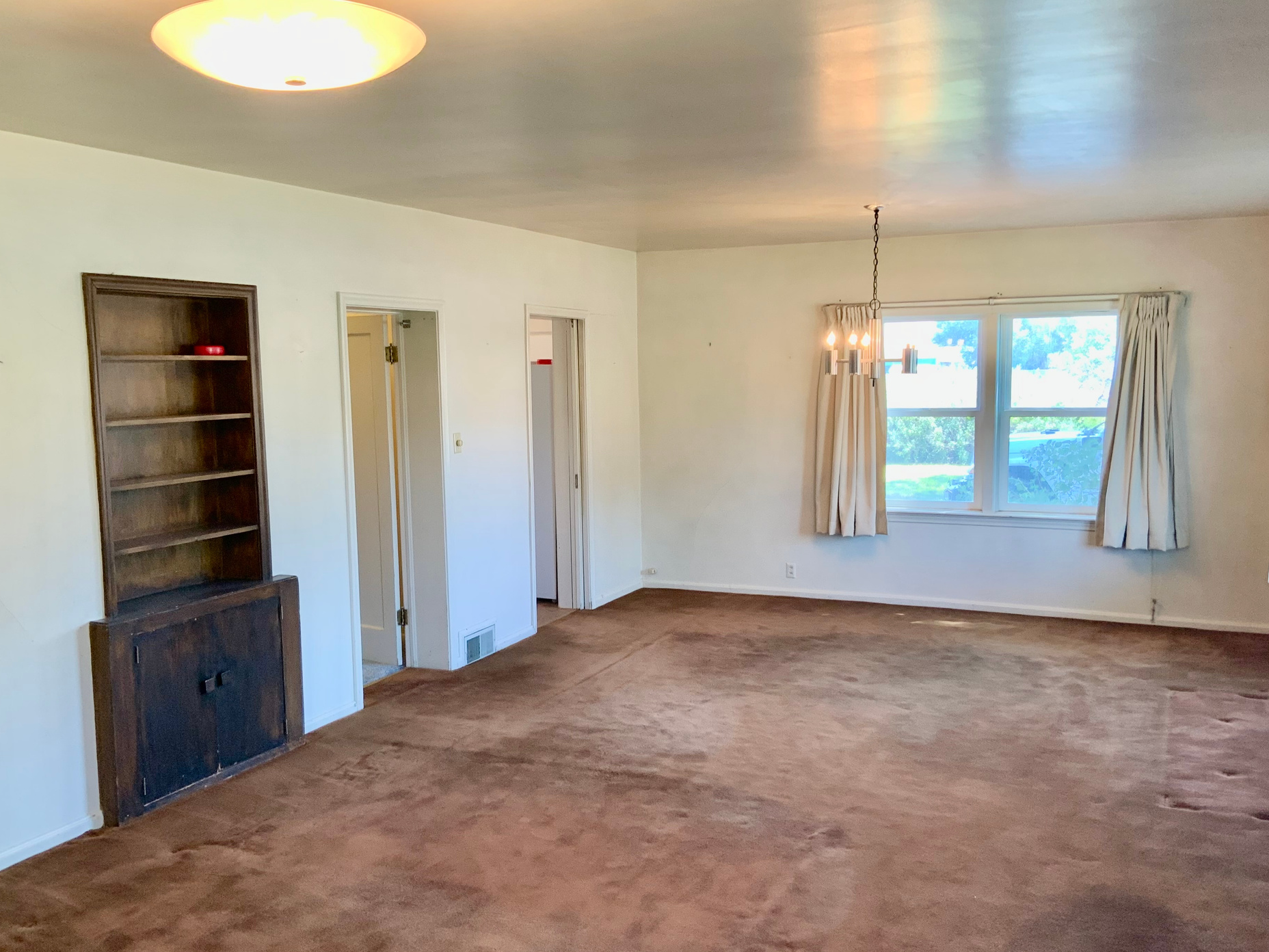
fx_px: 1173
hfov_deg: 56.8
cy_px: 509
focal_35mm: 32
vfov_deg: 44.1
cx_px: 656
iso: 80
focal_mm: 3
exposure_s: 1/60
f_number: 1.8
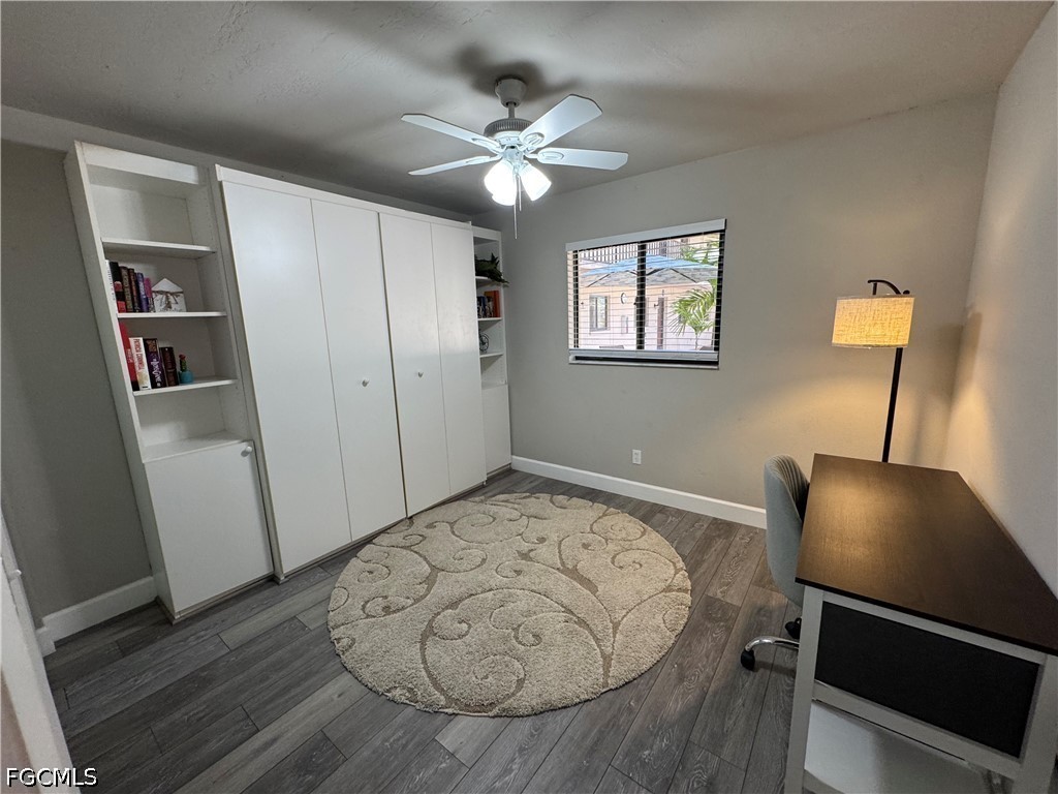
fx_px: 428
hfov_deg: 102.1
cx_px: 529
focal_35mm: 14
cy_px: 397
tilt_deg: -11.5
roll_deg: +2.0
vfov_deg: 85.7
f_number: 2.2
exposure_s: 1/120
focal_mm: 2.22
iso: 200
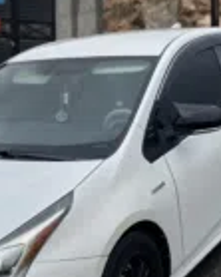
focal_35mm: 73
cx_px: 80
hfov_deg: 20.9
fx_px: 597
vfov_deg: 26.0
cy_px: 163
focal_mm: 4.2
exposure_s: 1/1125
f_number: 1.6
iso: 50
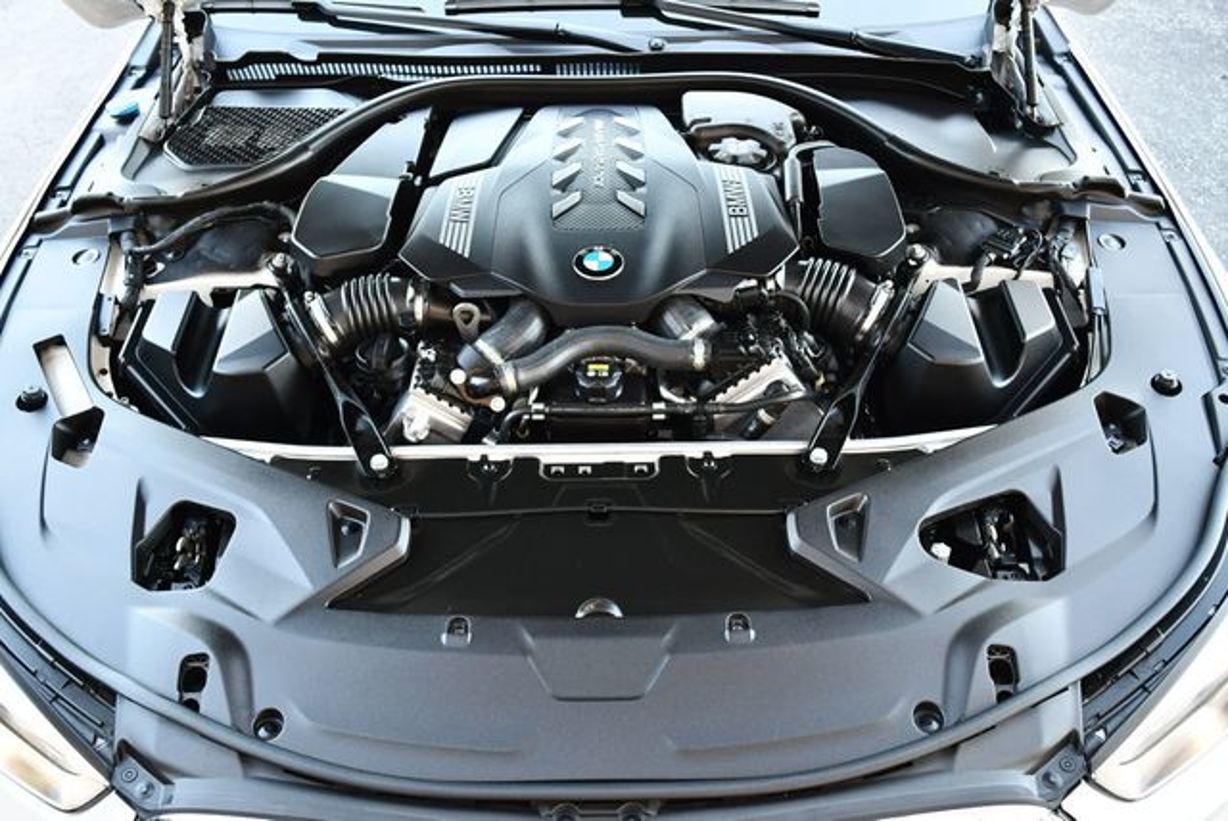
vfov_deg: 36.9
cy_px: 410
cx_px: 614
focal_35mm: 36
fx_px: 1229
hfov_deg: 53.1
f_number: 3.5
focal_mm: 18
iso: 800
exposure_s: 1/125
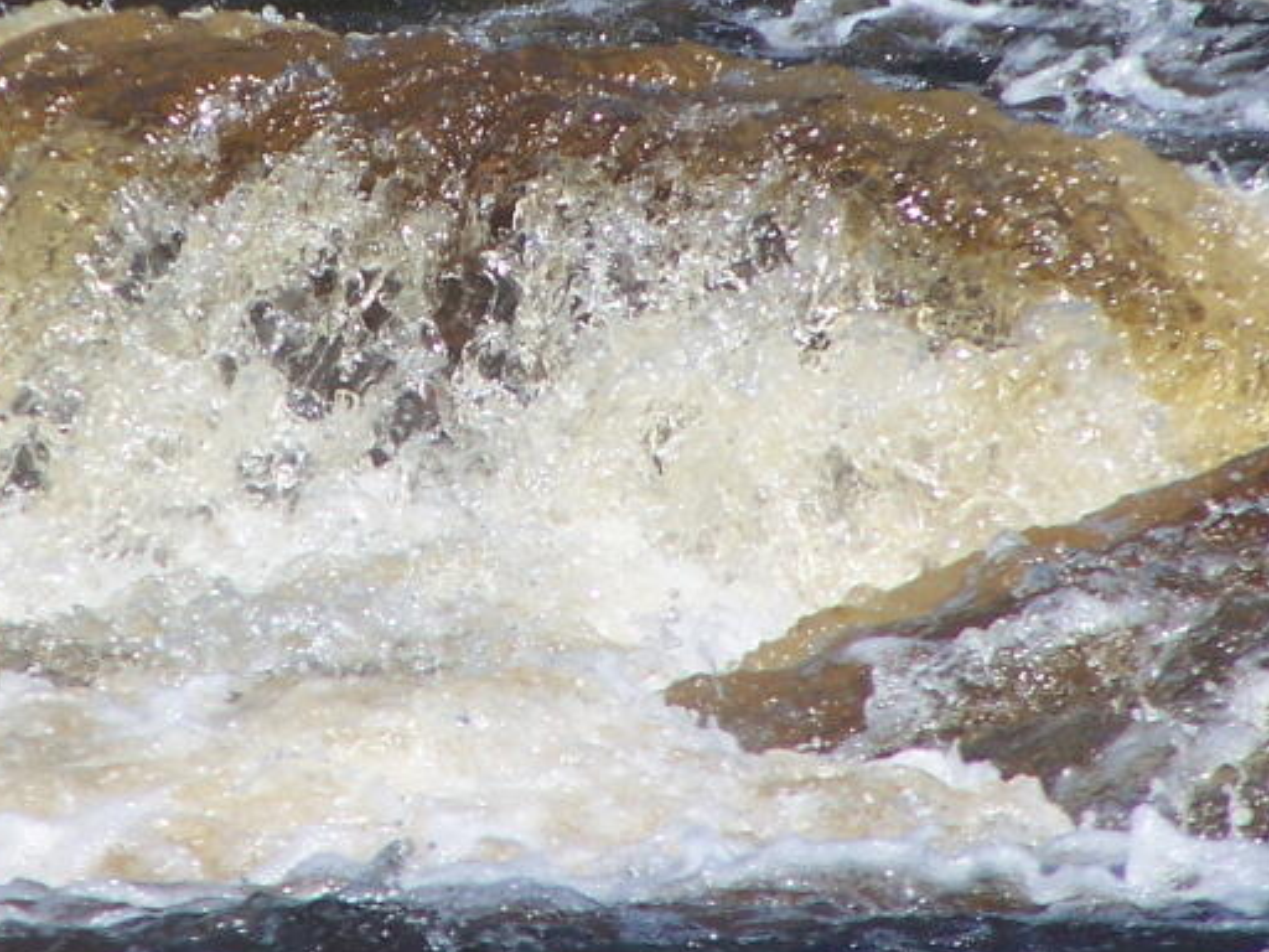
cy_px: 32
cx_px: 481
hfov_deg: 2.6
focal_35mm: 760
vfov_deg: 2.0
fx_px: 27861
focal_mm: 63
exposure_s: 1/800
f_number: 3.7
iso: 80
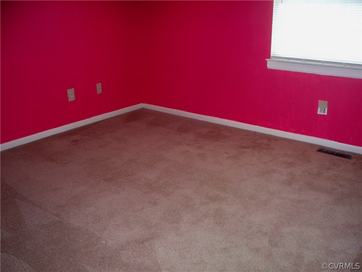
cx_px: 181
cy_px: 136
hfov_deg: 52.6
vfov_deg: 40.7
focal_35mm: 35
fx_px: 366
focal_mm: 7.54
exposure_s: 1/30
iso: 200
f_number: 2.8
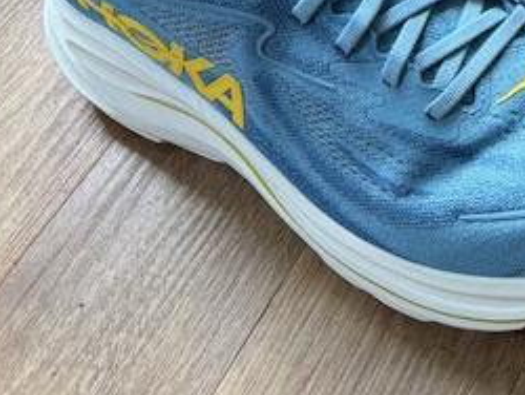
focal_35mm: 72
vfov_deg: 19.2
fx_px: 1093
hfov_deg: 22.7
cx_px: 760
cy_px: -89
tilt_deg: -48.1
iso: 200
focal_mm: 6.76
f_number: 1.78
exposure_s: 1/102
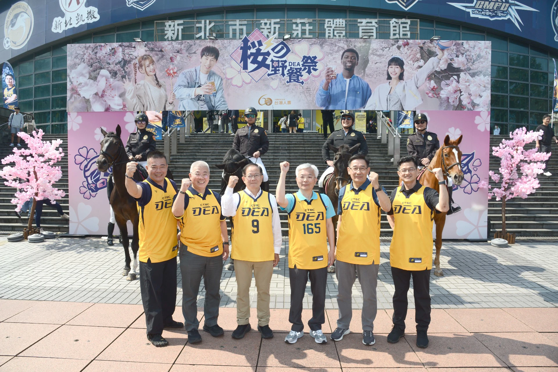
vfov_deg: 53.2
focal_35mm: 24
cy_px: 186
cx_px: 279
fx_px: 372
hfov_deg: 73.7
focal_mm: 24
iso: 125
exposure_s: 1/250
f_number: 11
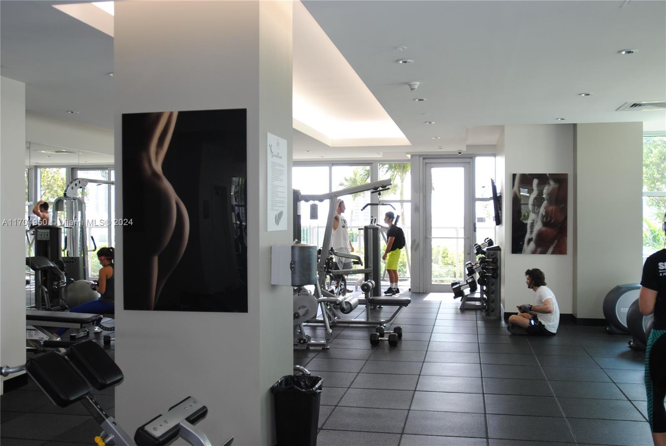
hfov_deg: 53.1
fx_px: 667
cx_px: 333
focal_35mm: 36
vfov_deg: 36.9
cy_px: 223
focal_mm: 24
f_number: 2.8
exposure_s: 1/100
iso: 200
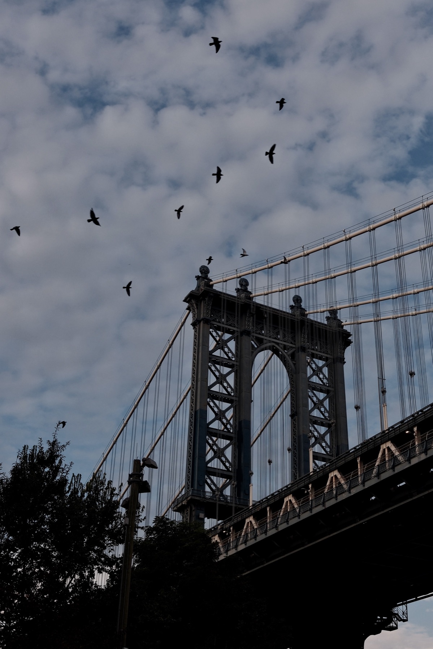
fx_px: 632
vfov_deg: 54.4
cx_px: 216
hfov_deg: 37.8
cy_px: 324
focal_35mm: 35
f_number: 5.6
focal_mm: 23
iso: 100
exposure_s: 1/320
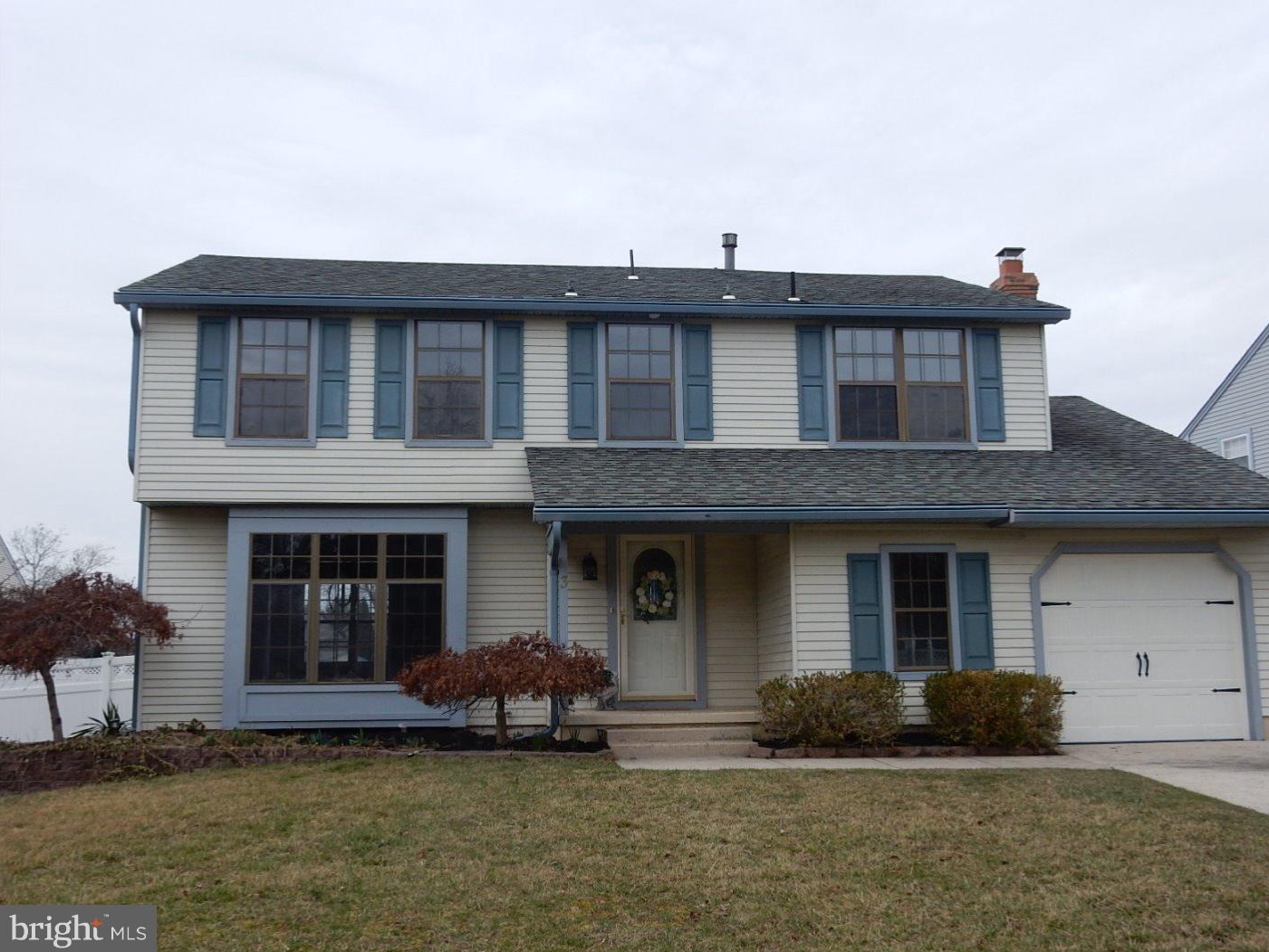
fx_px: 1357
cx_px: 650
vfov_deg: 38.7
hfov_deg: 50.1
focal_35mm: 37
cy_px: 468
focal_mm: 6.4
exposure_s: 1/640
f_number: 4
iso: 125
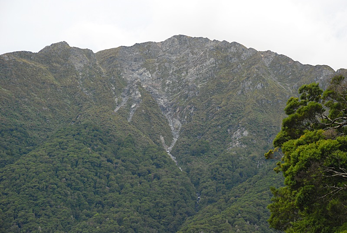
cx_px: 174
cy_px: 116
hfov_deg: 19.4
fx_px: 1014
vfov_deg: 13.1
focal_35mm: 105
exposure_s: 1/320
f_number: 6.3
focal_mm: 70
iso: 400
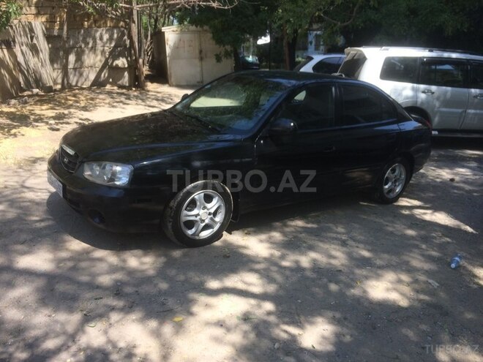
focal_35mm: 29
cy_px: 181
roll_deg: +2.6
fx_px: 405
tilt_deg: -17.2
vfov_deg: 48.2
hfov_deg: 61.7
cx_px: 242
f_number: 2.2
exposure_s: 1/651
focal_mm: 4.15
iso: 32
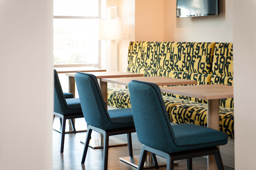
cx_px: 128
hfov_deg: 28.9
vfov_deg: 19.4
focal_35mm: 70
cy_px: 85
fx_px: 497
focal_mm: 70
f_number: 2.8
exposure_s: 1/160
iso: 500
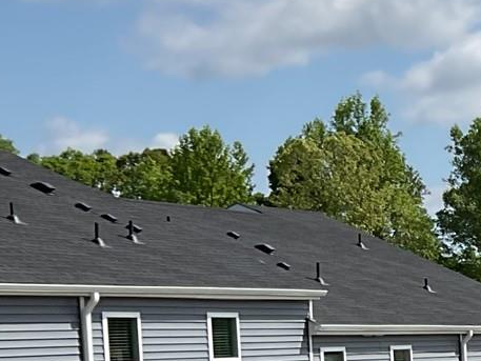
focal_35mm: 130
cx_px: 935
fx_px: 1807
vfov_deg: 10.9
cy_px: 576
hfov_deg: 13.3
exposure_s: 1/2141
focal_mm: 3
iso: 16
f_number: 1.8
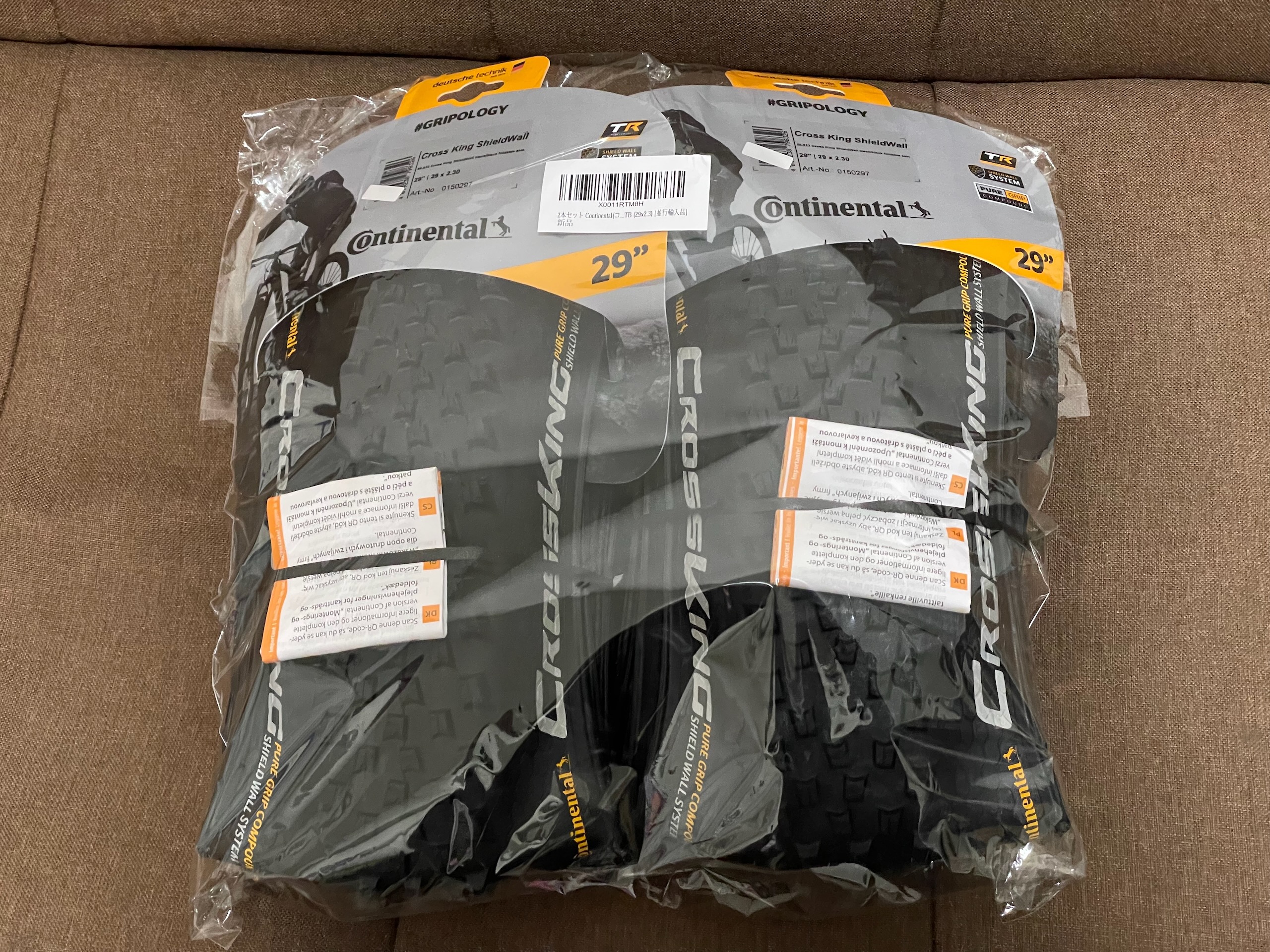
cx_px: 635
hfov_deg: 36.8
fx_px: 1908
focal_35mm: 52
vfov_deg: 28.0
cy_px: 476
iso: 800
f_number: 2
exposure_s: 1/30
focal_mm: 6
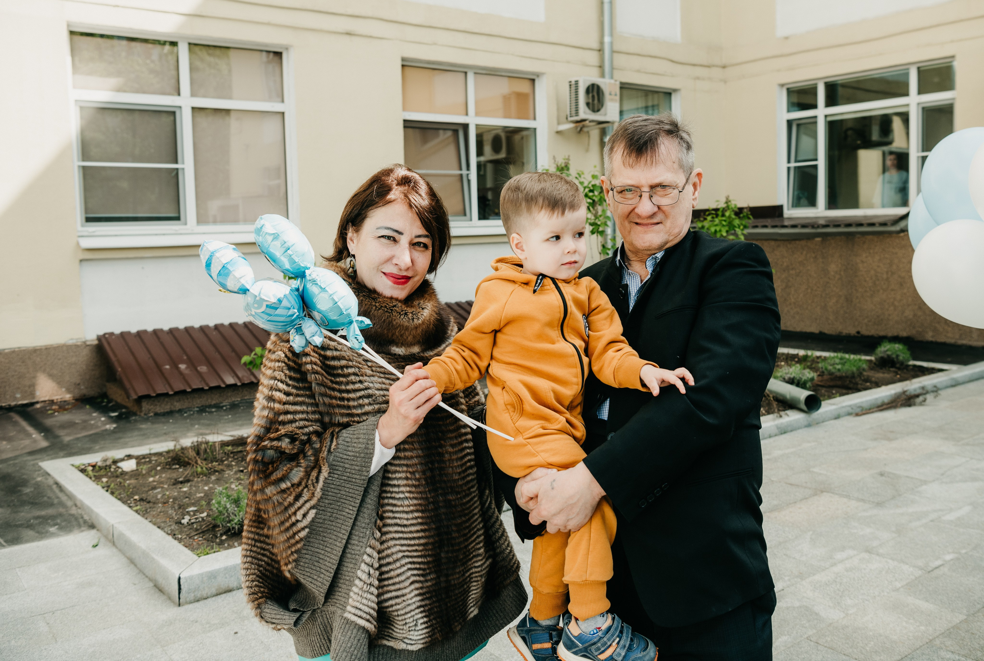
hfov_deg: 55.3
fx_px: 939
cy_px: 297
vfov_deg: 38.7
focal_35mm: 34
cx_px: 515
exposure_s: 1/320
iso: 100
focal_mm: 31
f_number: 5
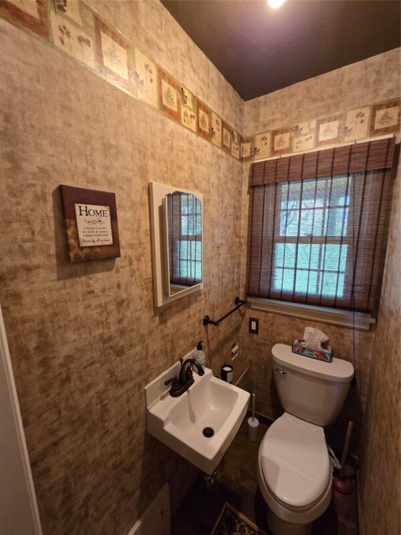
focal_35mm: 13
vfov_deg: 106.2
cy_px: 268
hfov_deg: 89.9
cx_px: 200
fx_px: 201
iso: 250
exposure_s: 1/60
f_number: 2.2
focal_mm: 2.2
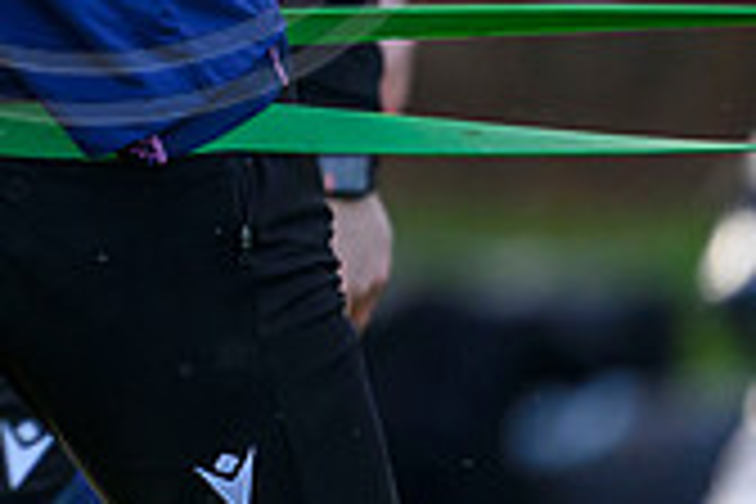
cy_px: -356
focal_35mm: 2633
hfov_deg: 0.8
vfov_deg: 0.5
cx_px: -472
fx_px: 55289
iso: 1600
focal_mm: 560
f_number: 4
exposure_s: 1/2000
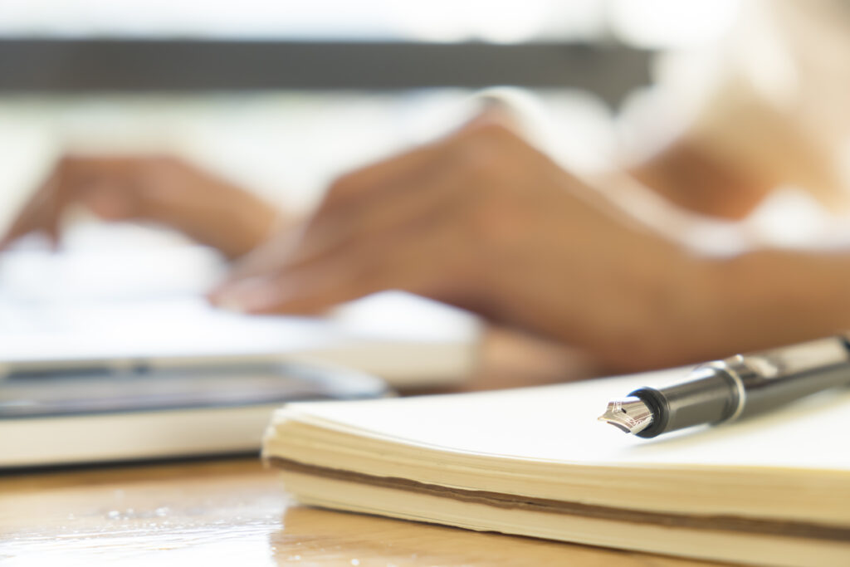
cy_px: 284
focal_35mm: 83
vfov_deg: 16.5
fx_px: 1960
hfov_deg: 24.5
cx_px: 425
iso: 400
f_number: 4
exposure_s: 1/125
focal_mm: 55
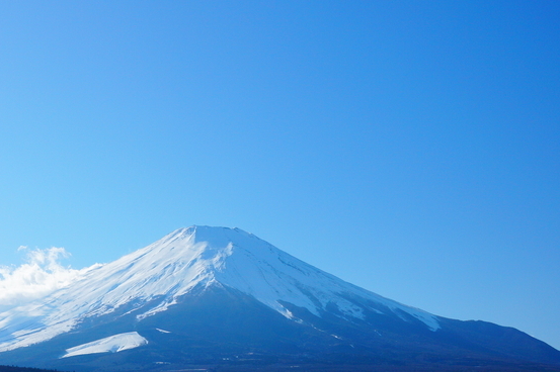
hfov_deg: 26.5
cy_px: 315
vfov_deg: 17.7
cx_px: 184
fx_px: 1181
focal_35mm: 76
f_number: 8
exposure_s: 1/640
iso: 500
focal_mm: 35
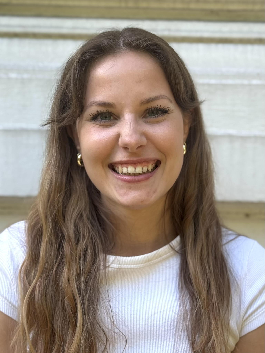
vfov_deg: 39.7
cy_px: 176
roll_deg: -1.8
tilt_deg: -6.3
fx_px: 490
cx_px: 132
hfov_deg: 30.3
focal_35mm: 48
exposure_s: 1/381
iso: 64
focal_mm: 6.76
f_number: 1.78
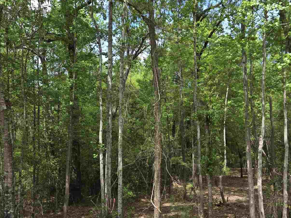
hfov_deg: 47.8
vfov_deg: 36.6
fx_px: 328
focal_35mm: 39
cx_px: 162
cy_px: 137
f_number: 1.8
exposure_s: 1/483
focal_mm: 5.4
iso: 25
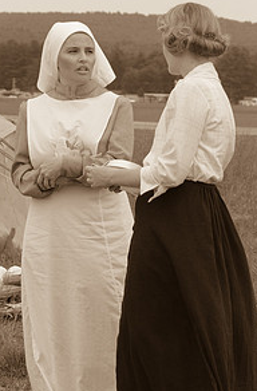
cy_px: 206
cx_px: 160
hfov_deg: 5.3
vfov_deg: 8.0
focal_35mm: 259
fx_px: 2800
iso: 400
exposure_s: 1/1600
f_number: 5.3
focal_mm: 65
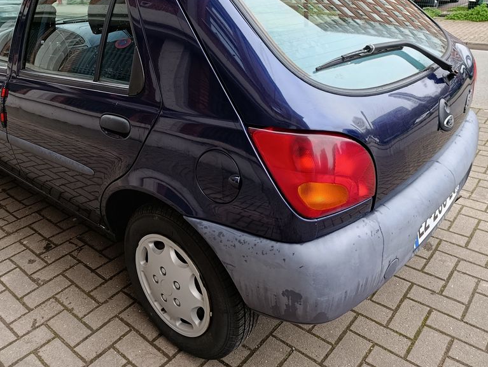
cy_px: 129
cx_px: 196
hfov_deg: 59.4
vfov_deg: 46.3
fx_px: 423
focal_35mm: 30
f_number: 1.65
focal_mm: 6.11
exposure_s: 1/100
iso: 113
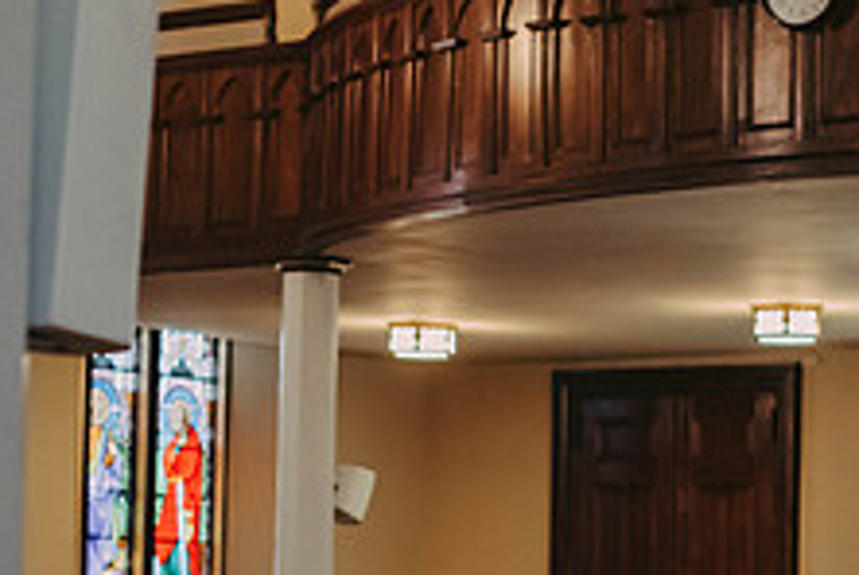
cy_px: 429
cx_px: 948
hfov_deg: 15.2
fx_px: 3130
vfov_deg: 10.5
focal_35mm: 131
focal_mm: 50
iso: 1250
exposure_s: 1/160
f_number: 2.2
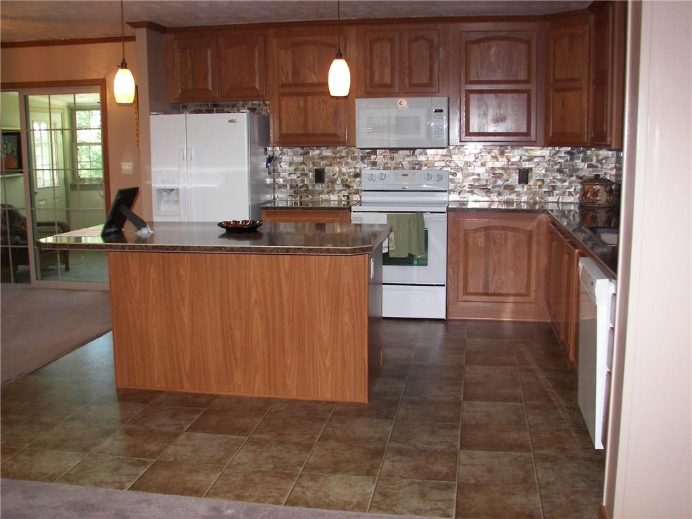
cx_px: 346
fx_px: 720
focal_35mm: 36
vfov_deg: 39.7
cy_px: 260
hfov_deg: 51.4
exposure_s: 1/30
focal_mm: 6
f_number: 2.8
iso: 100
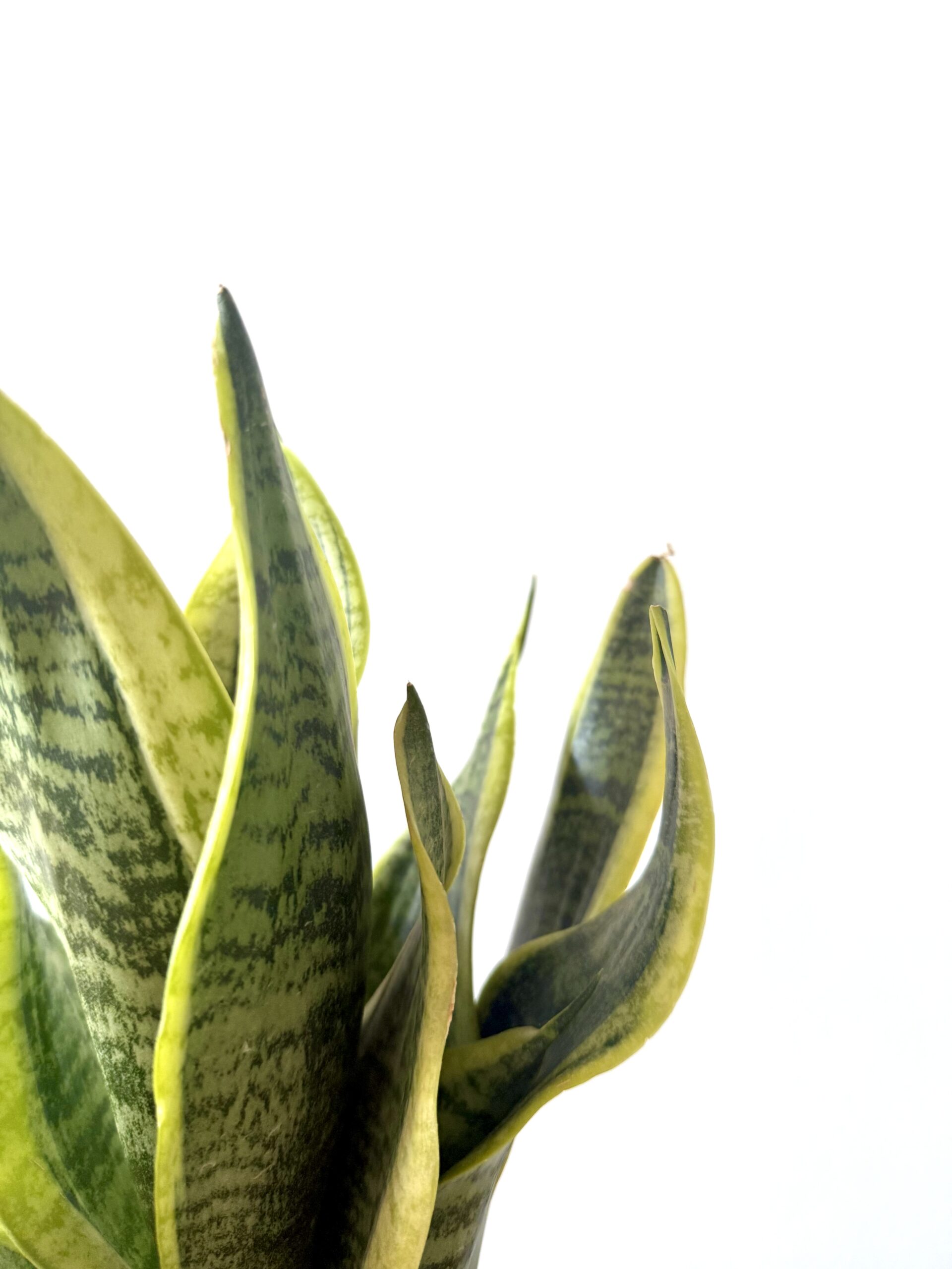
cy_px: 634
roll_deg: +0.8
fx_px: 880
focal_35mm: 24
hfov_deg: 56.8
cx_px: 476
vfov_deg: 71.6
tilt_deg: +0.5
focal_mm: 6.76
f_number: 1.78
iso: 200
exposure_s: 1/117
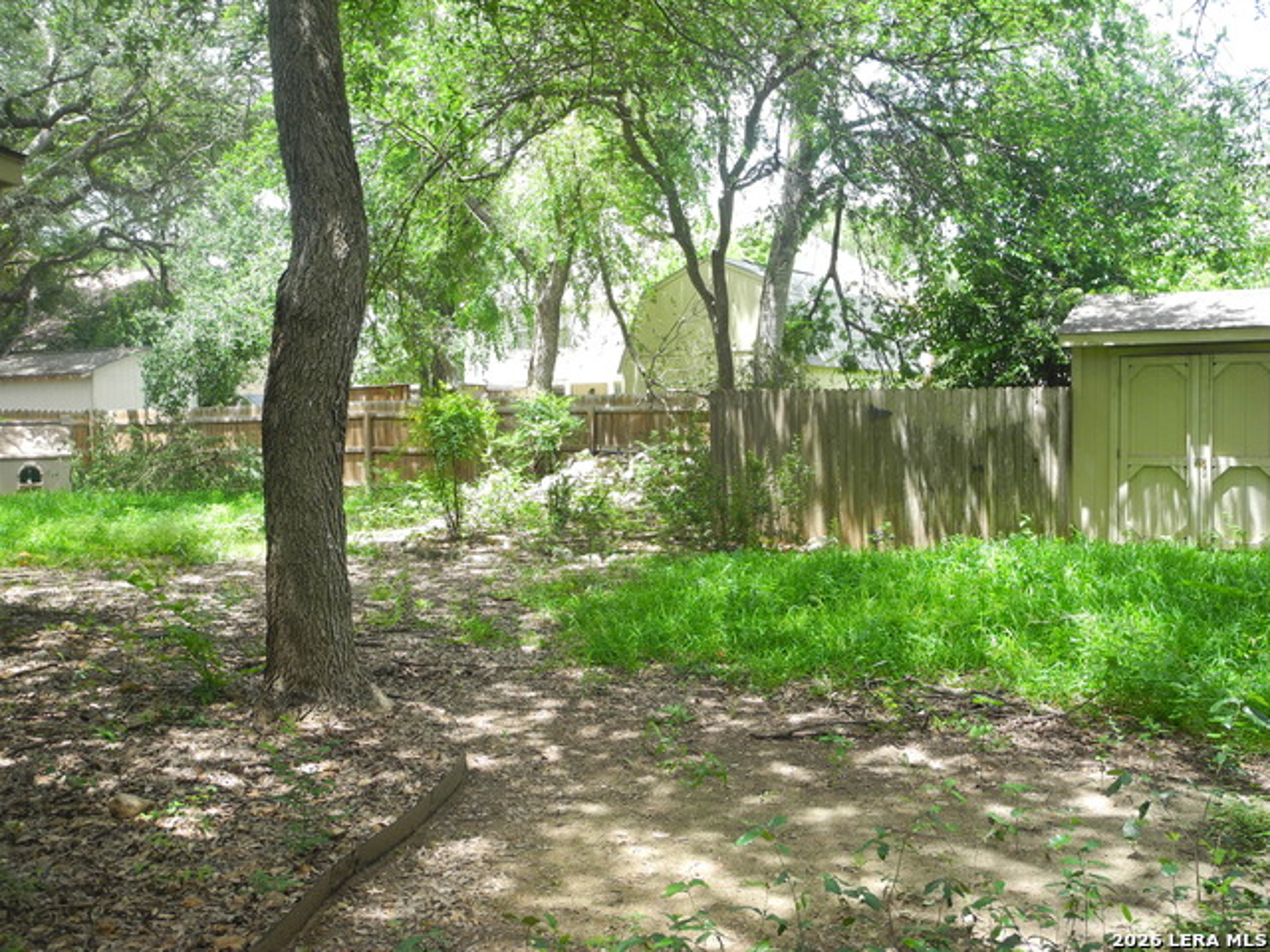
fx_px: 1174
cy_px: 476
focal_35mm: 32
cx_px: 635
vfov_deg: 44.2
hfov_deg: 56.8
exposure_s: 1/154
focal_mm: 6.8
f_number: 2.8
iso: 100
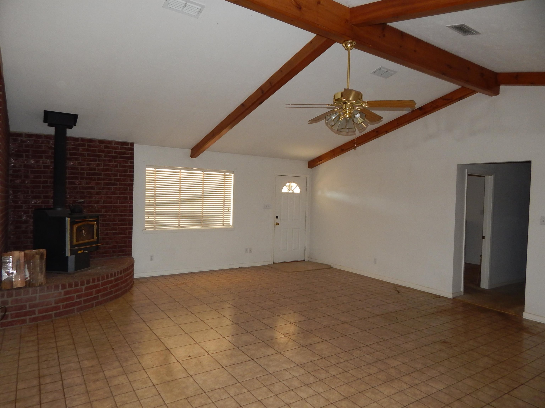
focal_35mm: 22
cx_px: 272
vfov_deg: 61.1
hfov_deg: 76.4
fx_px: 346
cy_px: 204
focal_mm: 4
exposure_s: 1/30
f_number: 3
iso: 200
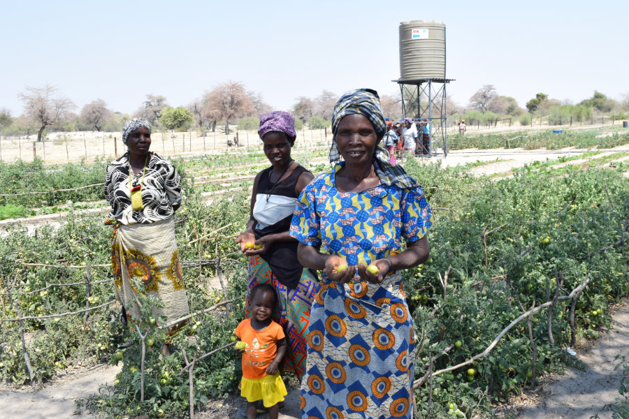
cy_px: 210
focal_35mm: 32
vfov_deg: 41.7
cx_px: 314
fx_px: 550
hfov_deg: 59.5
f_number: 8
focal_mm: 21
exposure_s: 1/250
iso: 200
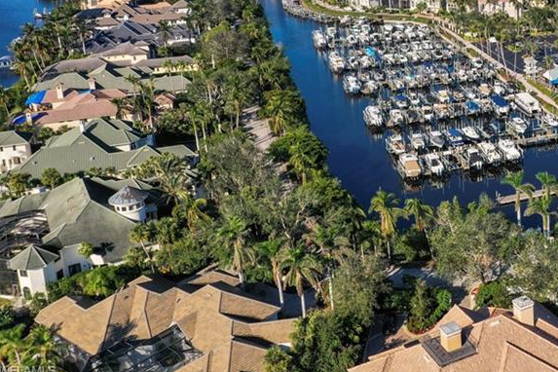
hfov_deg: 37.4
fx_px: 775
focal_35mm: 50
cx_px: 487
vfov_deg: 26.2
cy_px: 48
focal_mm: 10.26
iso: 100
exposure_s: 1/500
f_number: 6.3
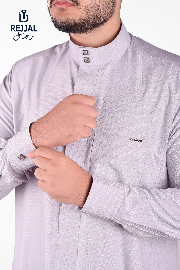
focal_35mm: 85
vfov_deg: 23.9
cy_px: 135
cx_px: 90
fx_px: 637
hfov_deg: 16.1
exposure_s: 1/160
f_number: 7.1
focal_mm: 85
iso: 320
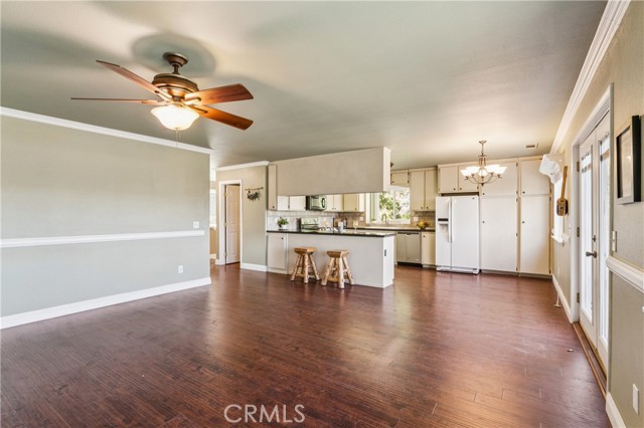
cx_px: 322
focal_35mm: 17
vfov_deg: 71.0
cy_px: 214
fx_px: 300
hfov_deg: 94.0
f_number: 13
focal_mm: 16.8
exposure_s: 1.3
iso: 100
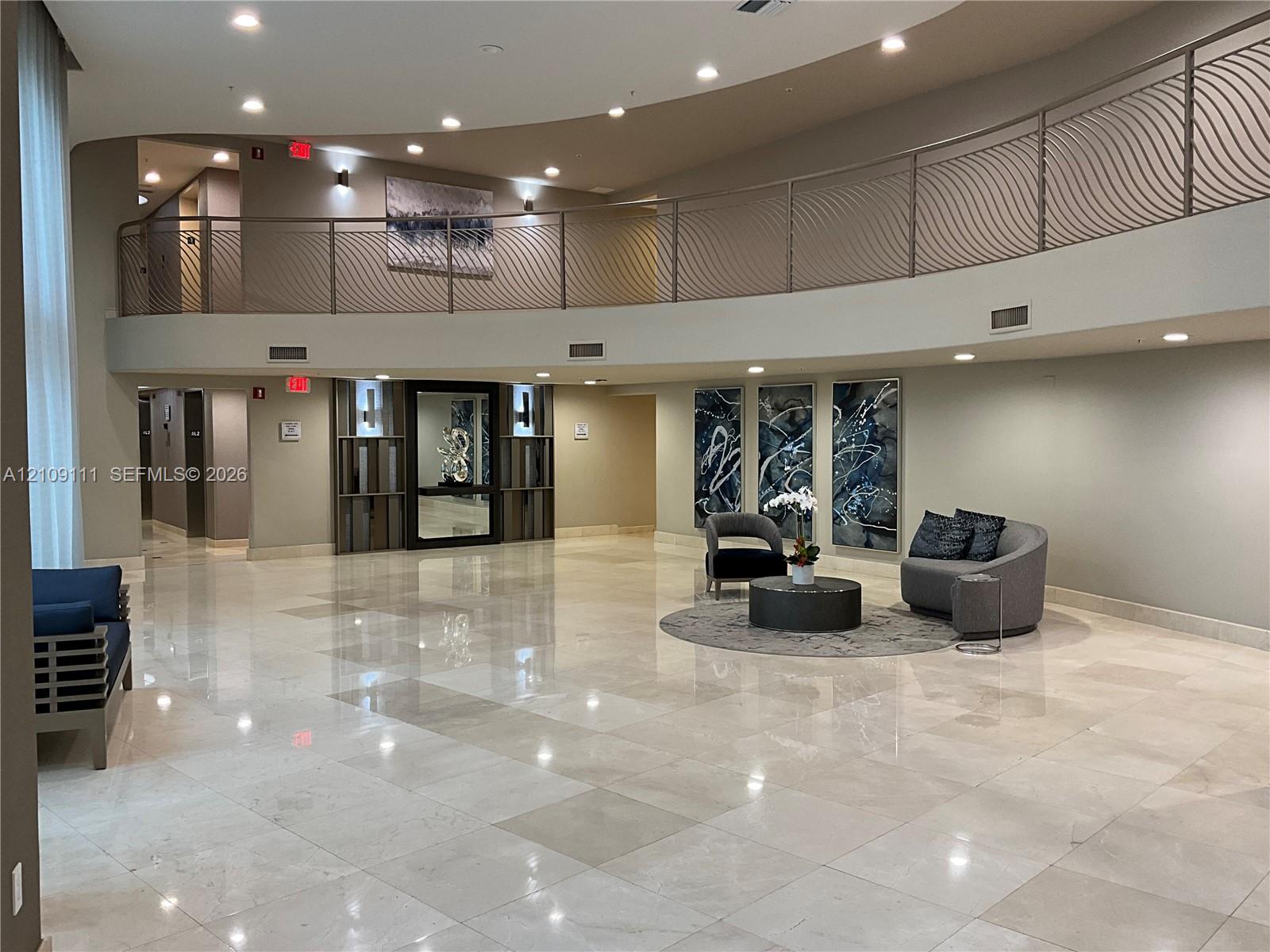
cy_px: 476
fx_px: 1064
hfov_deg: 61.7
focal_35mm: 29
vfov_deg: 48.2
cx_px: 635
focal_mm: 3
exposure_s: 1/60
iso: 64
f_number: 1.8
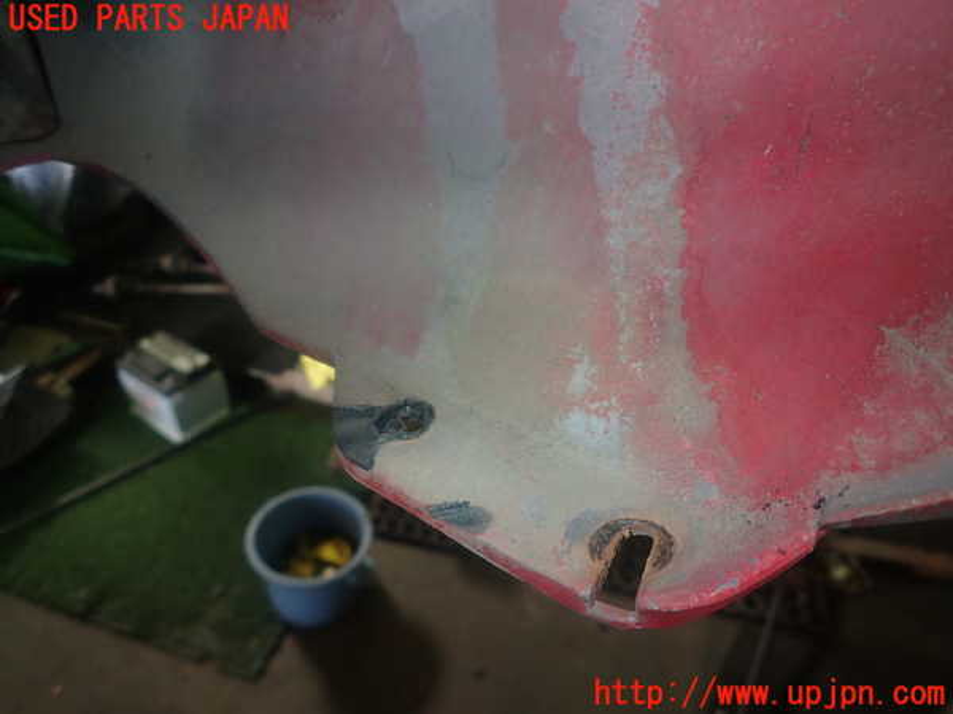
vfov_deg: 54.9
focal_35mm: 25
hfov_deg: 69.4
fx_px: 688
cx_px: 476
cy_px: 357
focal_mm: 4.5
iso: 200
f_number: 2
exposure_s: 1/30
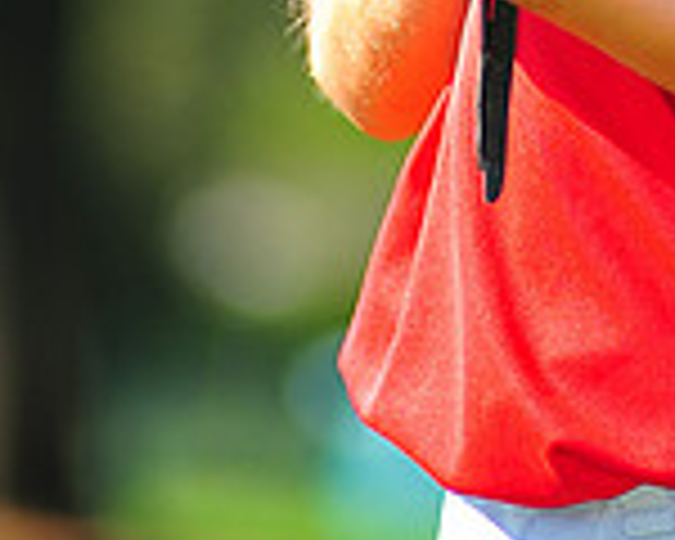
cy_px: -387
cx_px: 770
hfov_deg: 3.0
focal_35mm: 655
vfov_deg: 2.4
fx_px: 13085
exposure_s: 1/800
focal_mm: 180
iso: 200
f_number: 3.5
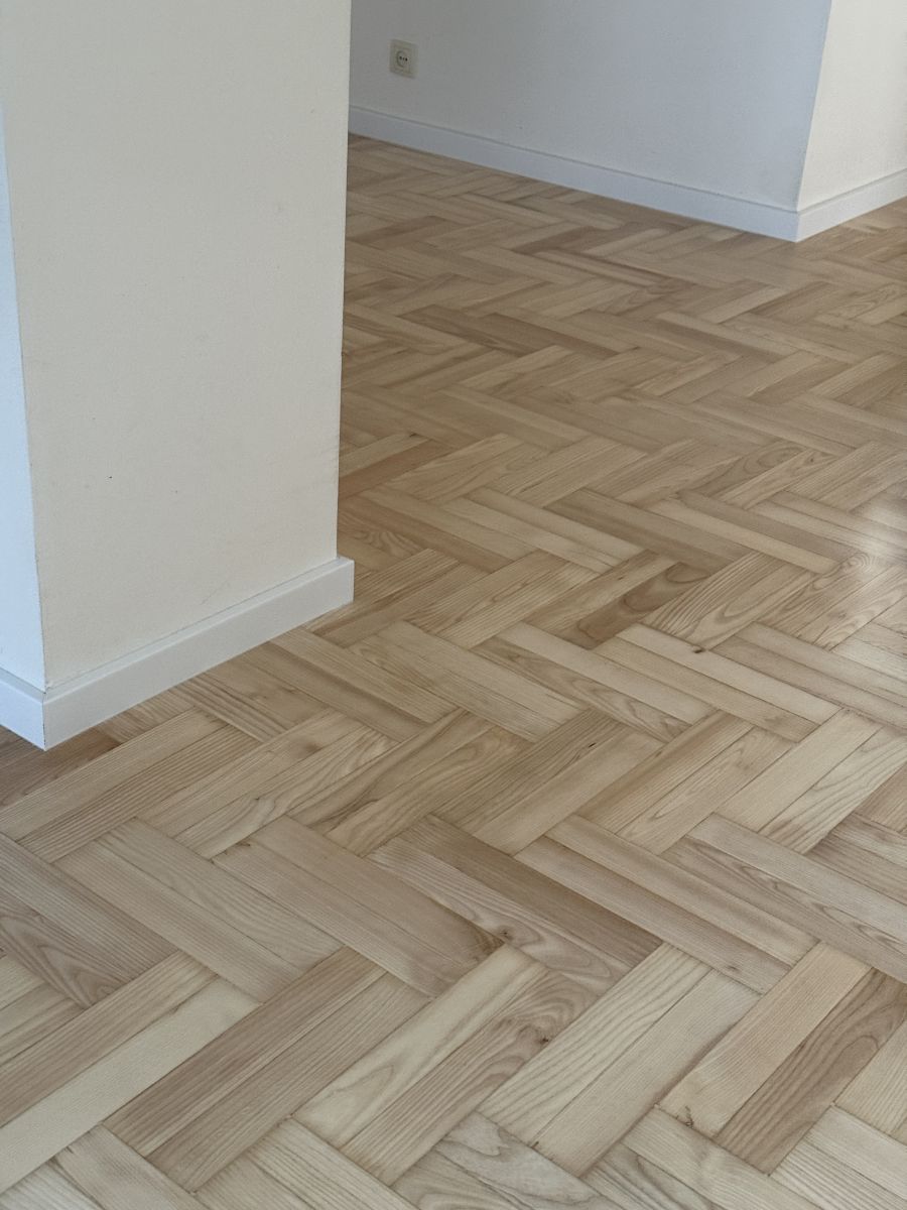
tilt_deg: -28.2
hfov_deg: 30.3
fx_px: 1677
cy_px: 605
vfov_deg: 39.7
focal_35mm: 48
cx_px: 454
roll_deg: -4.8
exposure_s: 1/47
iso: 250
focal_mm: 6.76
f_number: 1.78
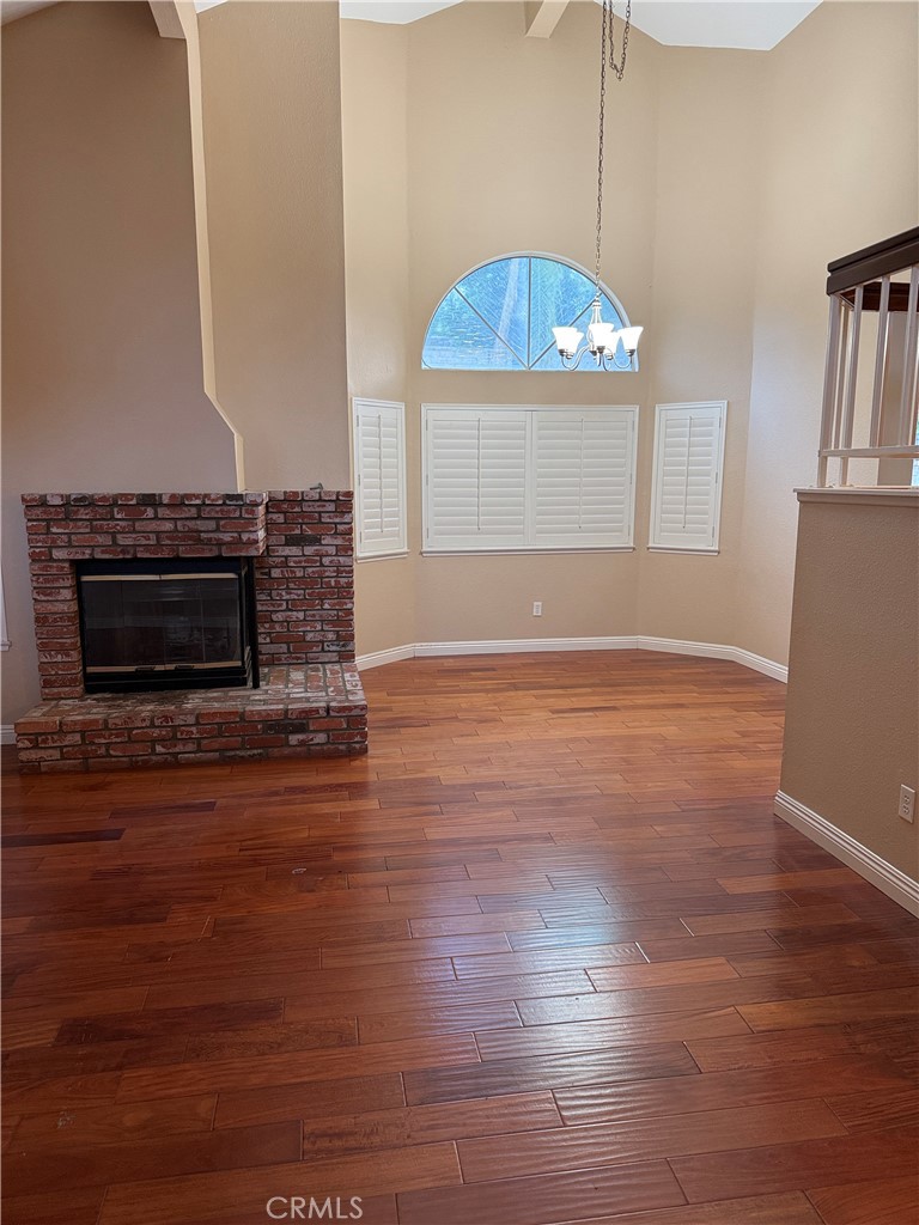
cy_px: 612
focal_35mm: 24
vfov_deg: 71.6
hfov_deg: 56.8
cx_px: 460
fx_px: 850
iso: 250
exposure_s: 1/60
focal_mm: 6.76
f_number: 1.78
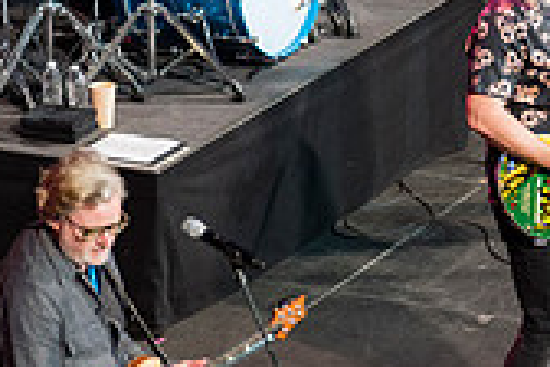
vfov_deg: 3.9
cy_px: 19
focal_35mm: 353
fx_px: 5393
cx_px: 538
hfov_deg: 5.8
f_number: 2.8
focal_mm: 94
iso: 720
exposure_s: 1/160
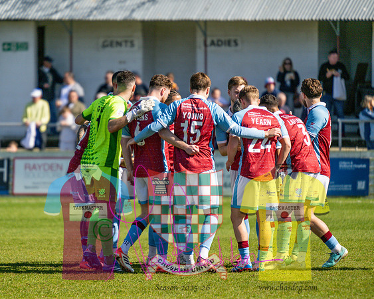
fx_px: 3772
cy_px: 141
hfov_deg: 5.7
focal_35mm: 341
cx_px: 135
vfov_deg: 4.5
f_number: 4
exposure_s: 1/6400
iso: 400
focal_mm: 280
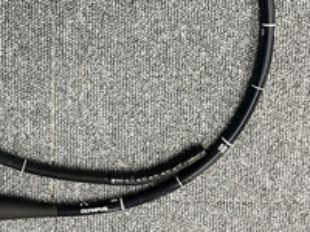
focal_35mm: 52
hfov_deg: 36.1
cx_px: 82
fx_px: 466
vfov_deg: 26.8
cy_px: 11
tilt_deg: -82.7
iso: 80
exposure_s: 1/50
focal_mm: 4.2
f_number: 1.6
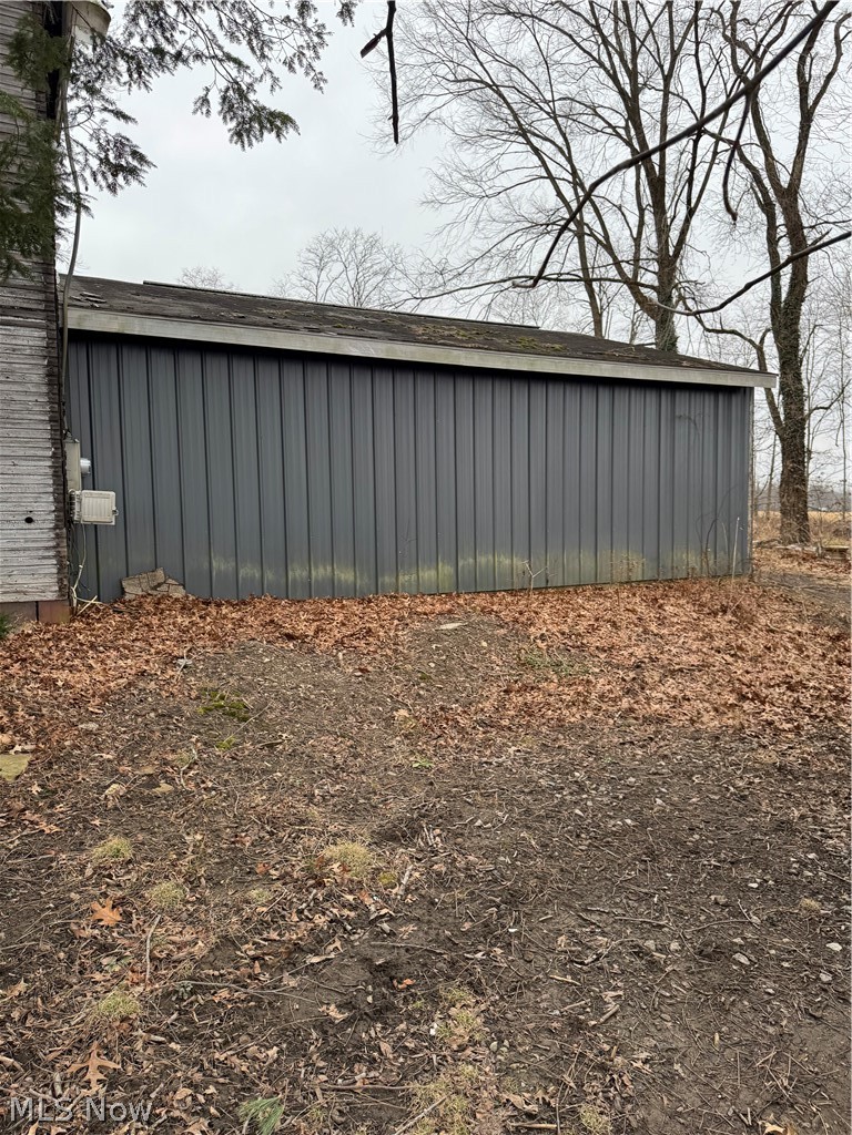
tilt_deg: -4.2
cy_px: 568
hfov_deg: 56.8
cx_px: 426
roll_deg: +0.2
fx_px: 788
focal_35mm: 24
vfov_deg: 71.6
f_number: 1.78
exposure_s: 1/723
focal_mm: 6.76
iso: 80
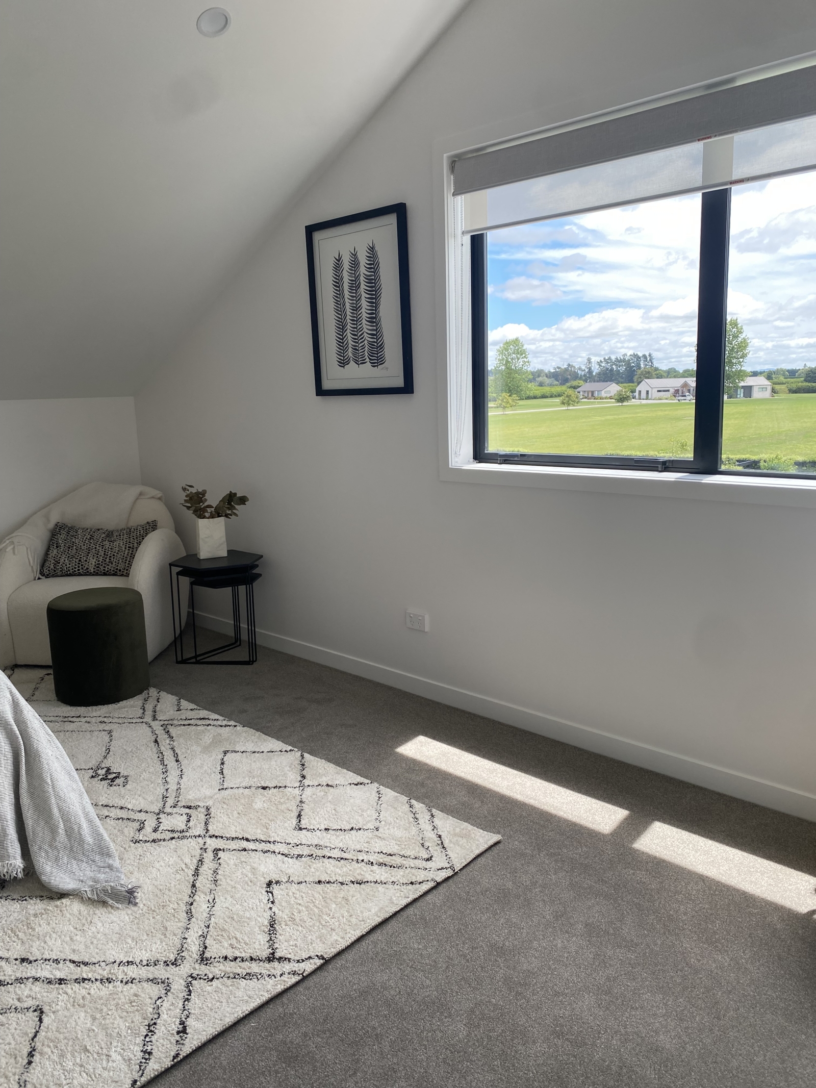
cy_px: 544
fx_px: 817
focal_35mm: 26
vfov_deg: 67.3
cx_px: 408
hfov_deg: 53.1
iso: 32
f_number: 1.8
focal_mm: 4.25
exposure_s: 1/458
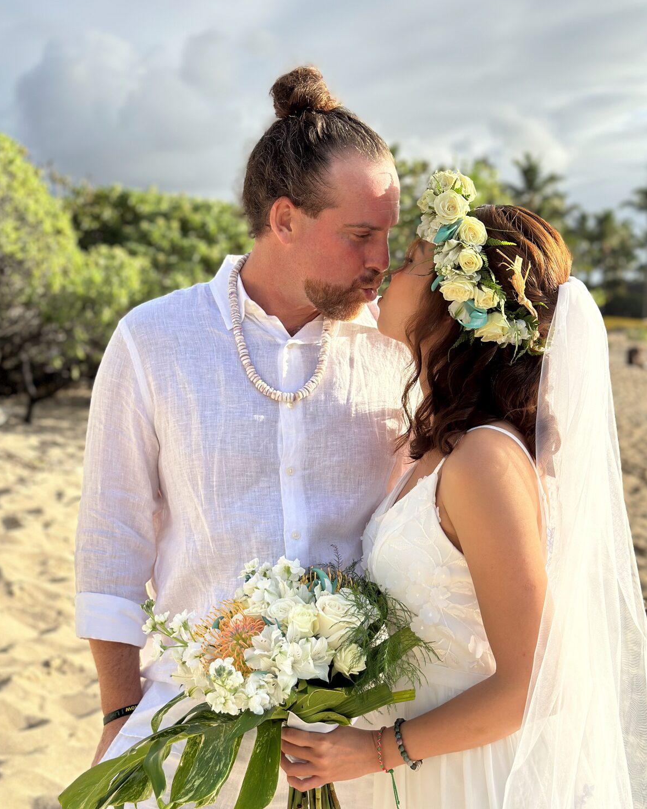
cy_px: 431
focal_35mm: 51
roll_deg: +2.1
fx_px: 1221
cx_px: 319
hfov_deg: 29.7
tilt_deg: -4.1
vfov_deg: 36.6
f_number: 1.78
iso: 80
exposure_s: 1/3155
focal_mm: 6.86
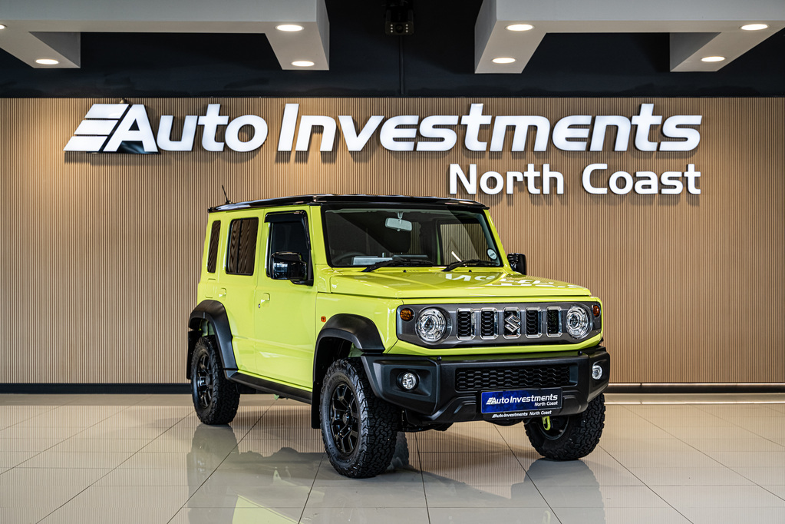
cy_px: 262
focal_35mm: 53
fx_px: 1156
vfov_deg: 25.5
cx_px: 392
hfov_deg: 37.5
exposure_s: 1/125
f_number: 4
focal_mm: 53
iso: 500
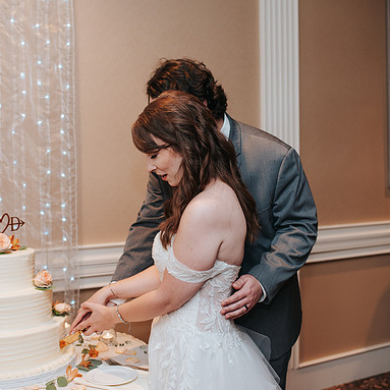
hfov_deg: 37.5
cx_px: 178
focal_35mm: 45
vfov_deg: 37.6
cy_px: 196
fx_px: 574
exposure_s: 1/160
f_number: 2.8
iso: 800
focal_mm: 35
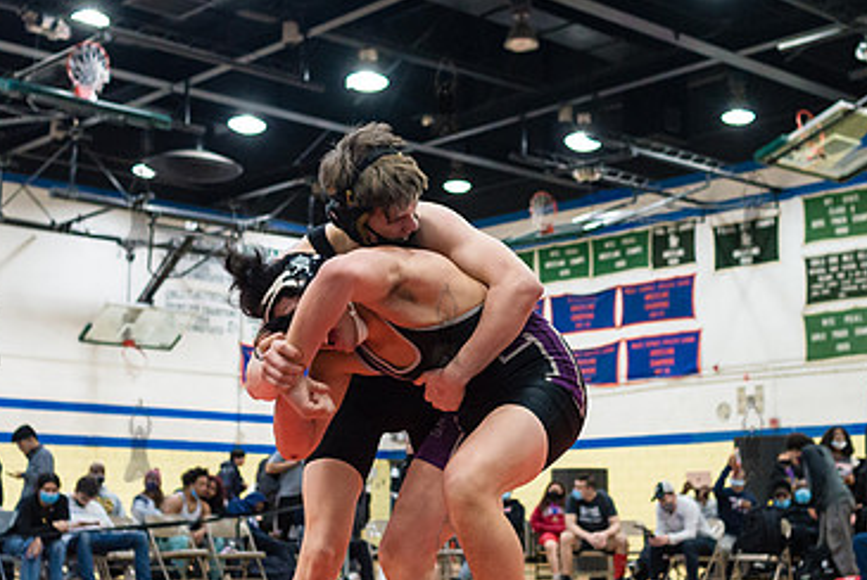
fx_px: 1422
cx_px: 444
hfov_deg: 33.9
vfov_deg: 23.0
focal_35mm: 59
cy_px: 324
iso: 4000
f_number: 3.5
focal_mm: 35
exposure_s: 1/400
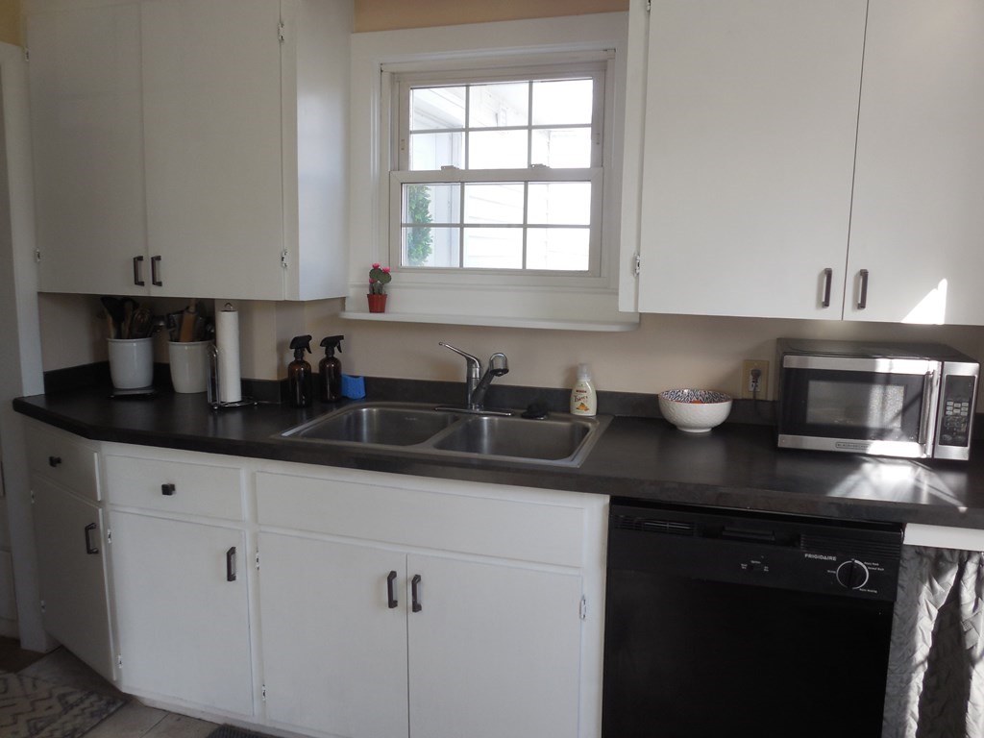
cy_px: 369
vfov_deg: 53.1
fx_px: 739
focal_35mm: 26
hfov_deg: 67.3
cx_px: 492
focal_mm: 4.6
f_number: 3.5
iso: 125
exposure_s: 1/80
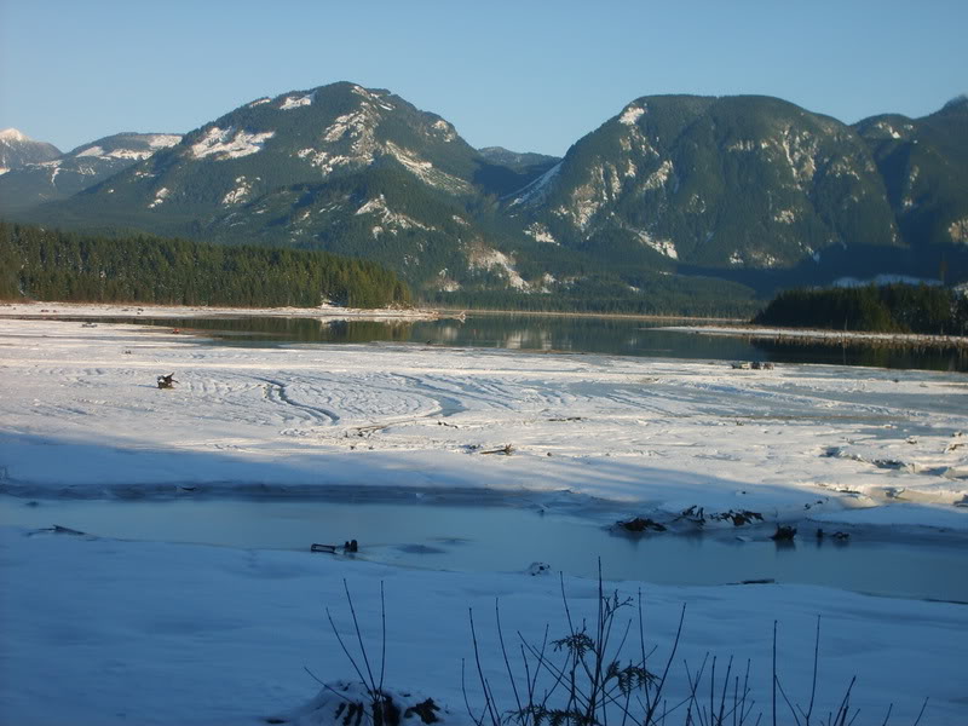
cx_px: 484
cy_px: 363
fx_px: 1706
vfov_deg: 24.0
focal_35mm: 61
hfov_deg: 31.7
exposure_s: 1/500
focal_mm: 10.3
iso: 50
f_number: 3.6
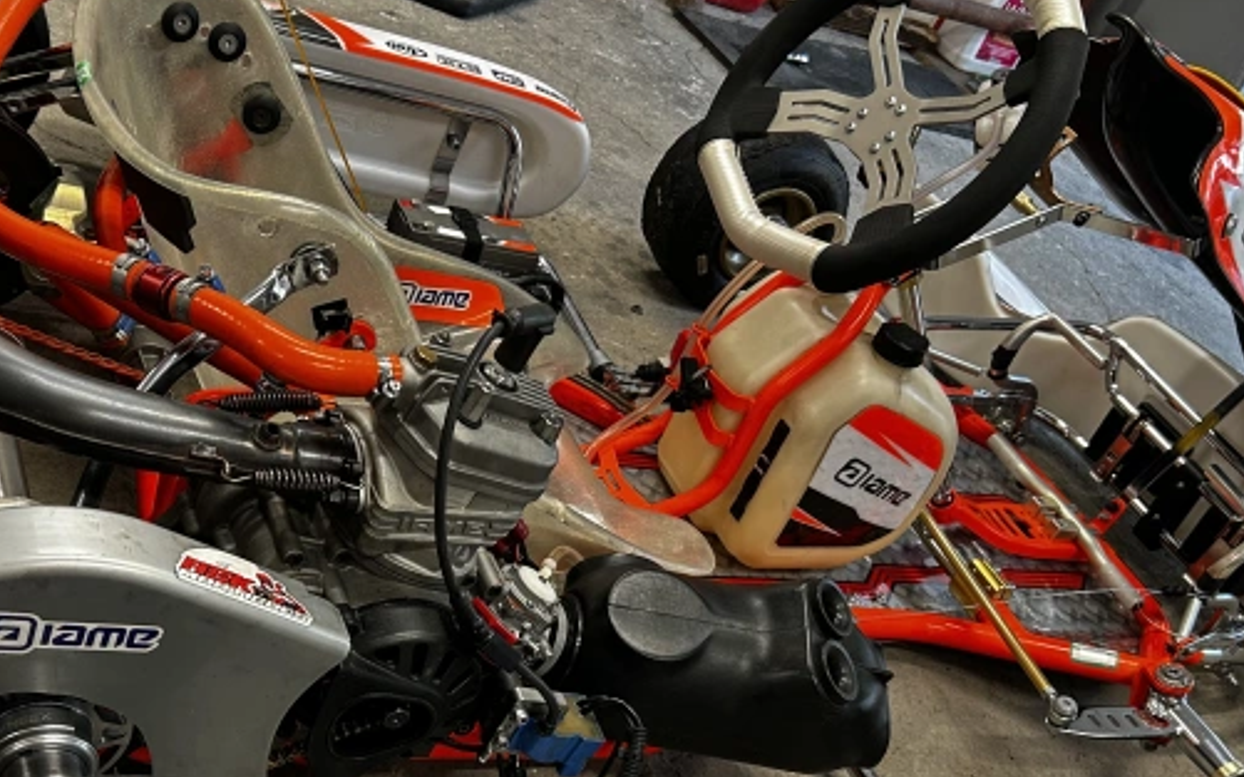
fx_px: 1492
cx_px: 454
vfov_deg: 28.6
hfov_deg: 44.8
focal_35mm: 44
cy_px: 608
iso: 125
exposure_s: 1/100
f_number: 1.5
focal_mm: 5.7
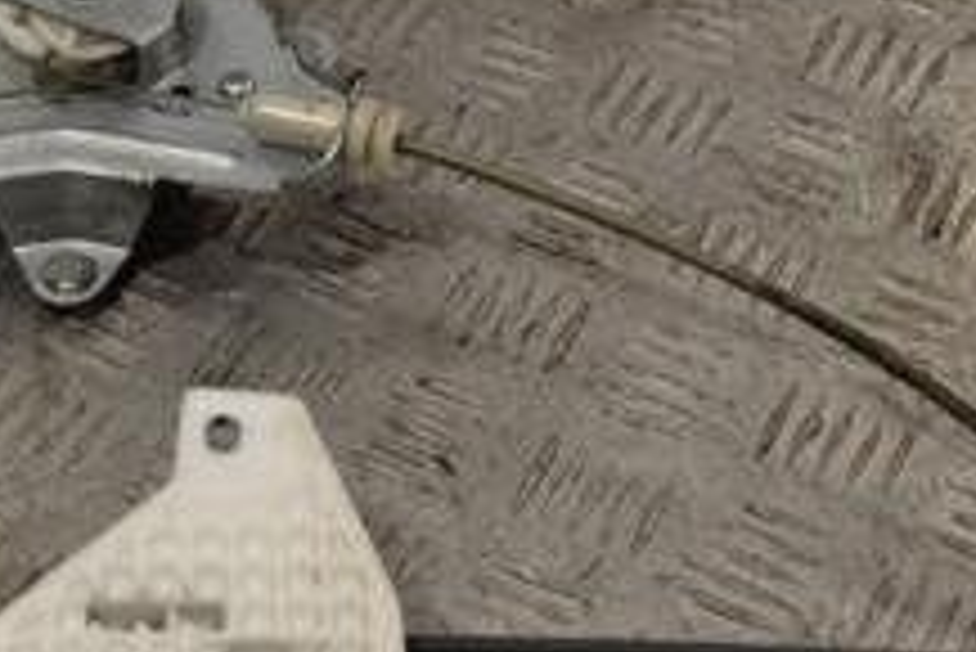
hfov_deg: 17.4
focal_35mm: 116
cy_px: 405
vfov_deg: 11.8
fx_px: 3147
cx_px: 103
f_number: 4.5
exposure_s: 1/80
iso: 100
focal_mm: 28
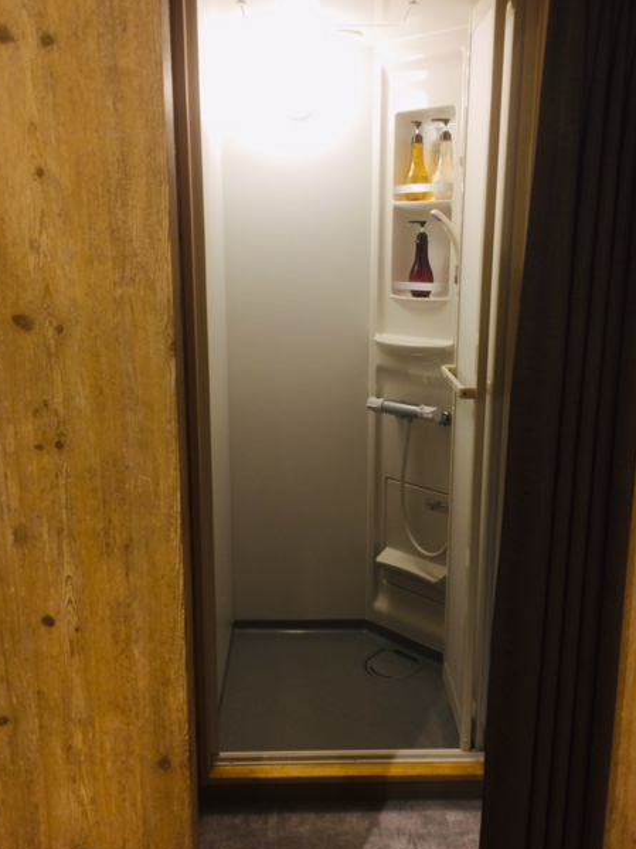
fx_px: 760
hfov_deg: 45.4
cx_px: 320
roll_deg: +0.5
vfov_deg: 58.3
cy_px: 404
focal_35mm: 31
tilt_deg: -13.0
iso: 50
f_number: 2.2
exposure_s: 1/30
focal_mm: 4.15
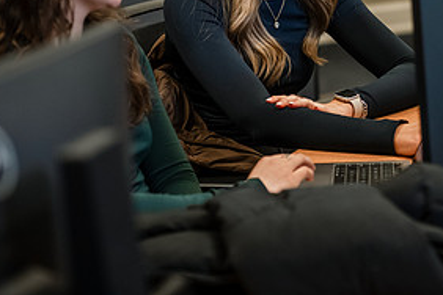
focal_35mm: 144
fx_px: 1772
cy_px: -7
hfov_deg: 14.2
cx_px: 344
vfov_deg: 9.5
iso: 1000
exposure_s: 1/160
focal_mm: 70
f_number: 2.8
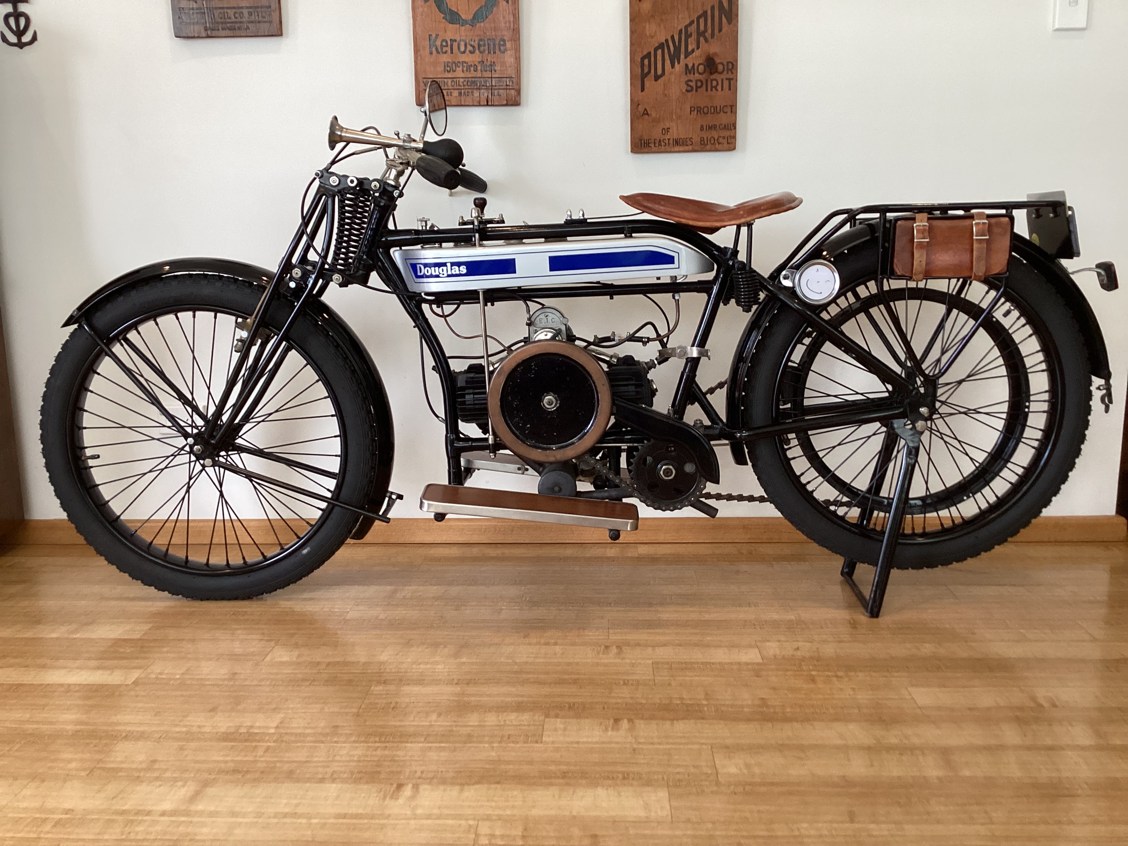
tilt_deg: -11.1
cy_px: 423
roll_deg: +0.7
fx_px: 1010
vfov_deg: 45.4
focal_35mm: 31
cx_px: 564
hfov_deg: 58.4
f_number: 2.4
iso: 125
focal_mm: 3.3
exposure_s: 1/60
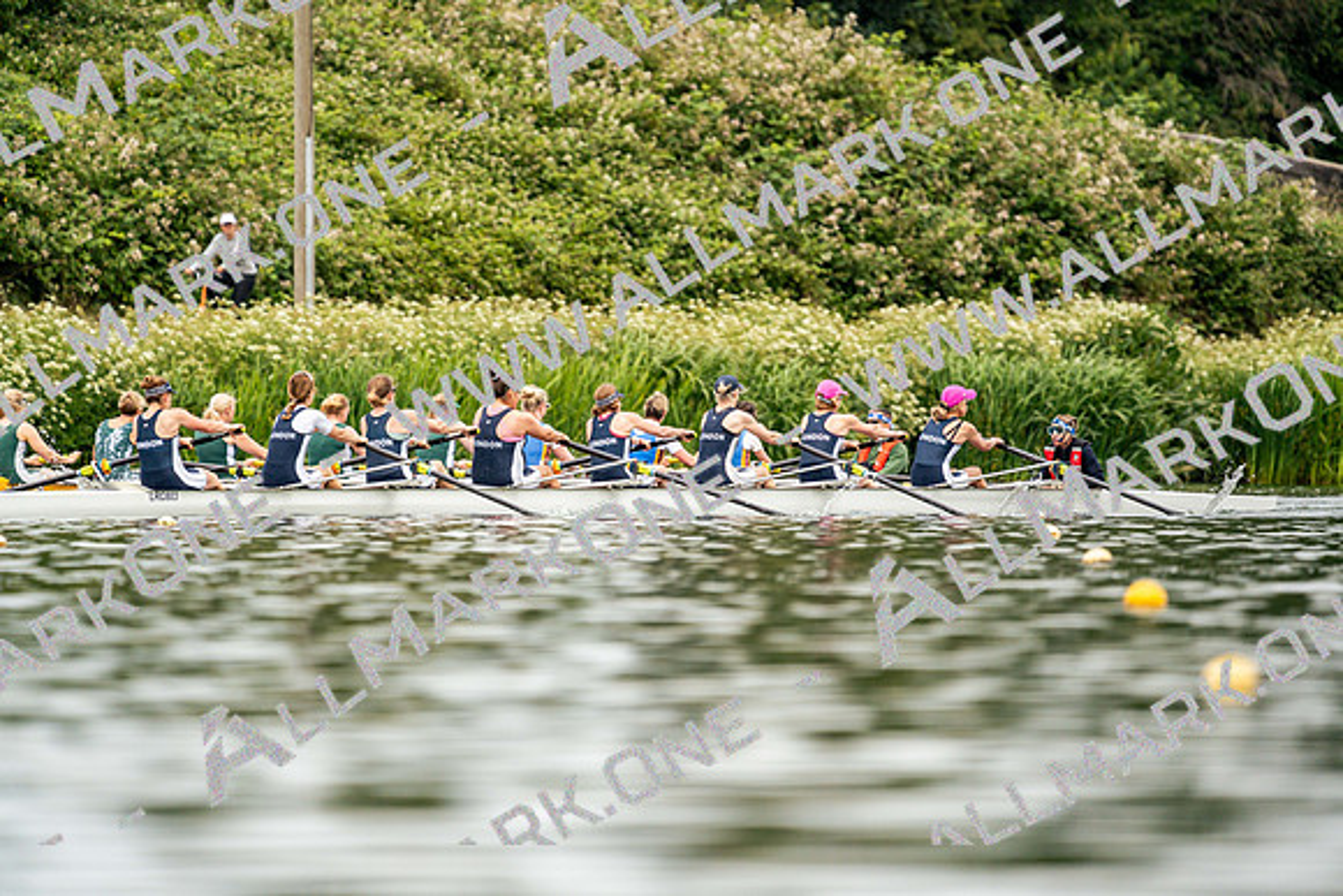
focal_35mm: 600
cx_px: 672
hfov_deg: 3.4
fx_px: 22388
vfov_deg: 2.3
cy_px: 448
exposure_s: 1/2000
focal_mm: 600
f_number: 6.3
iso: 400
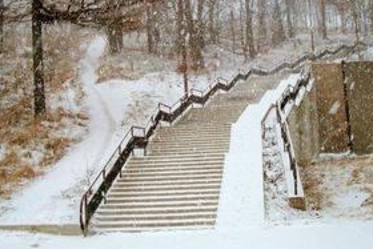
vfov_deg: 24.5
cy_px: 85
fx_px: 570
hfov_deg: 36.1
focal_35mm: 55
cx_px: 218
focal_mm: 7.9
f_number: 2.8
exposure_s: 1/64.8
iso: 397
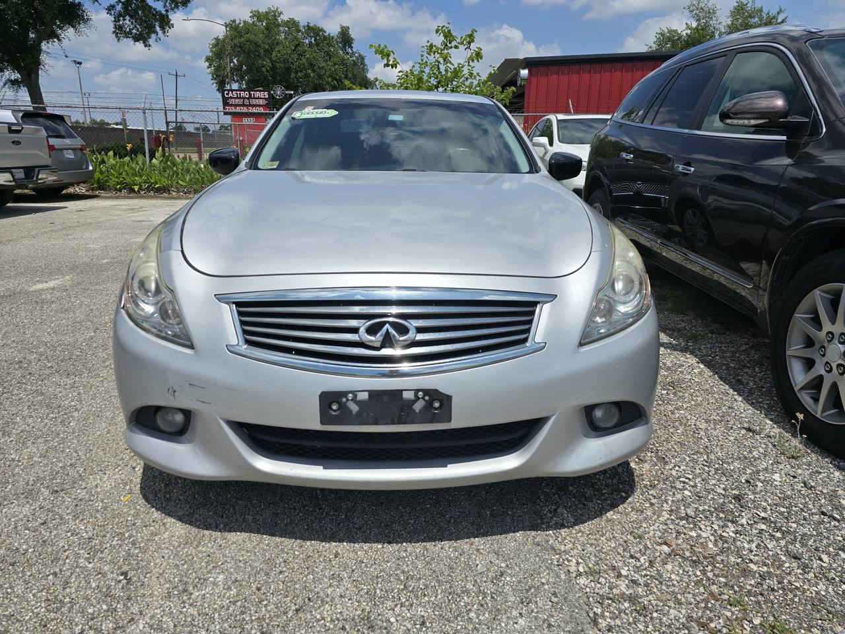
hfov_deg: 73.9
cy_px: 317
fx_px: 561
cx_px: 422
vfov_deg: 58.9
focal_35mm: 23
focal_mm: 6.3
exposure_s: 1/1584
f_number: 1.7
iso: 12
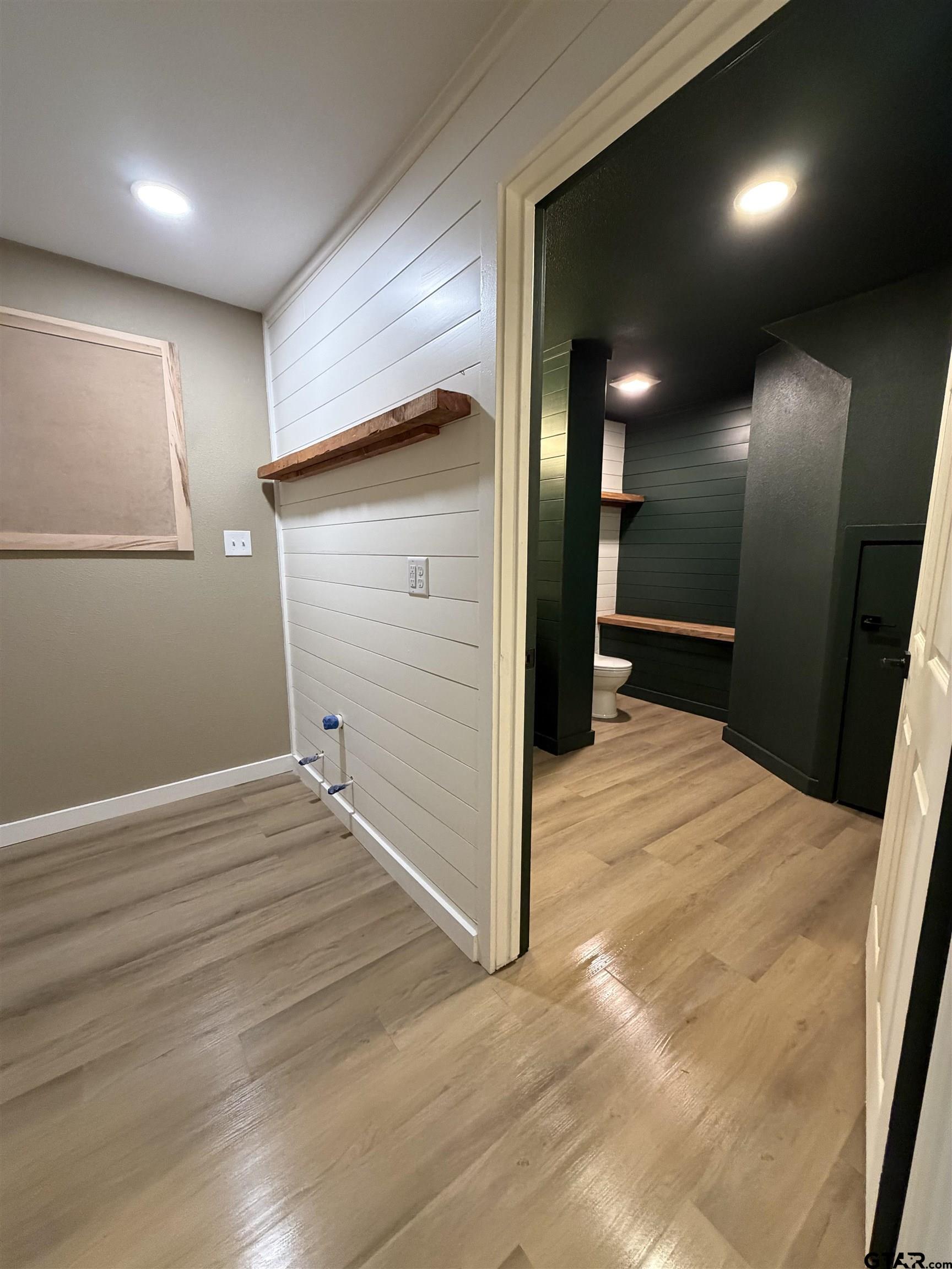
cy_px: 634
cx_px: 476
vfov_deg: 102.1
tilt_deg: -9.2
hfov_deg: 85.7
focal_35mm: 14
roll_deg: -0.7
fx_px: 513
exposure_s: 1/60
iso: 500
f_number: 2.2
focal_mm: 2.22
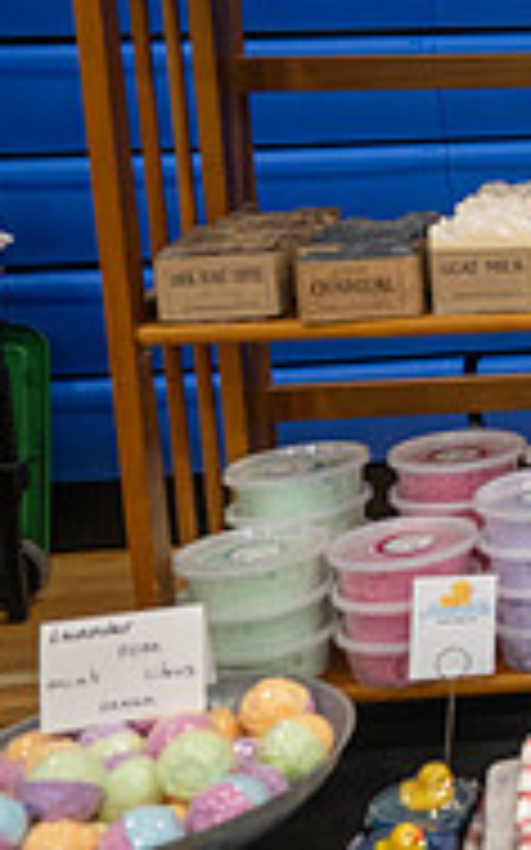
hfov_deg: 13.0
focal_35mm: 75
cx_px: 1282
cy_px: 146
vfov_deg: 26.9
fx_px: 1738
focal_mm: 24
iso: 1250
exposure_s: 1/125
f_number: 3.5
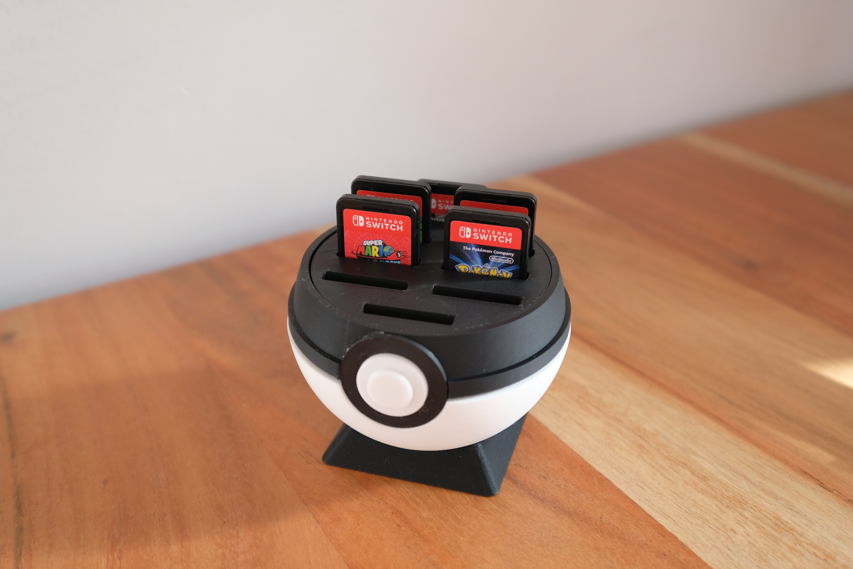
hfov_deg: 53.1
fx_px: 853
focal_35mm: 36
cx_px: 426
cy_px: 284
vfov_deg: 36.9
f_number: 4.5
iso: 800
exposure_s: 1/160
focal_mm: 24
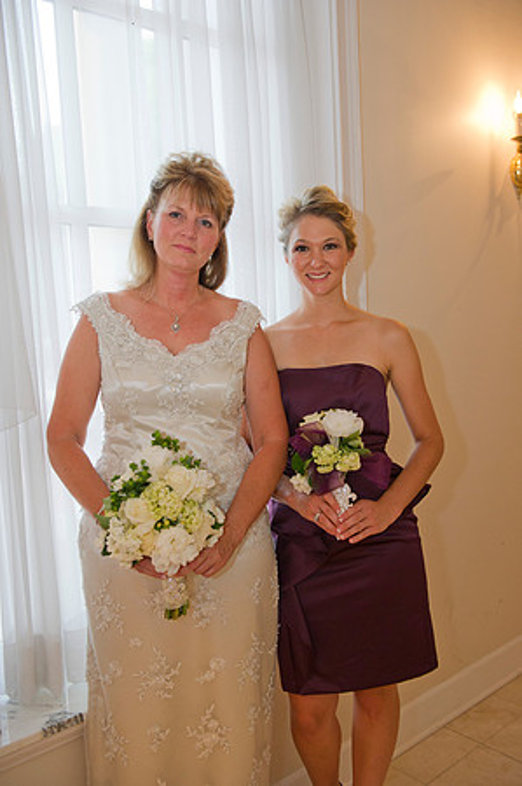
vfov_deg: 55.8
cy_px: 393
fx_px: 741
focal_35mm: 34
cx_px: 261
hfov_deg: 38.8
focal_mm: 34
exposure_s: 1/100
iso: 1600
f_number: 3.5
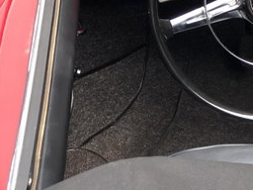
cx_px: 366
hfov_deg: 11.2
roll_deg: -2.6
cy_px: -12
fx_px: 1250
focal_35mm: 171
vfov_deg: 8.6
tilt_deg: -25.2
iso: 40
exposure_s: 1/30
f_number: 2.8
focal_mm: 6.6
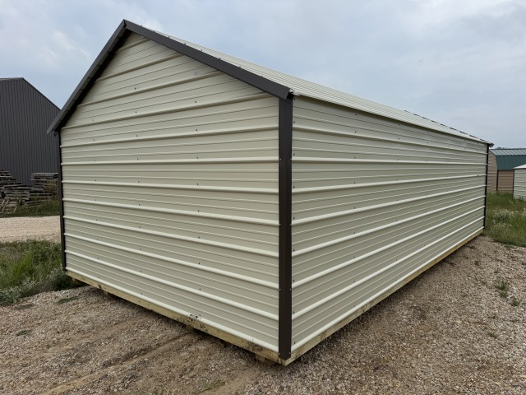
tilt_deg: -4.0
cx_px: 263
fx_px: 365
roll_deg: +1.3
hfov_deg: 71.6
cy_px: 198
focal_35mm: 24
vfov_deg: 56.8
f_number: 1.78
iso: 80
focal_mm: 6.76
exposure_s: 1/4049
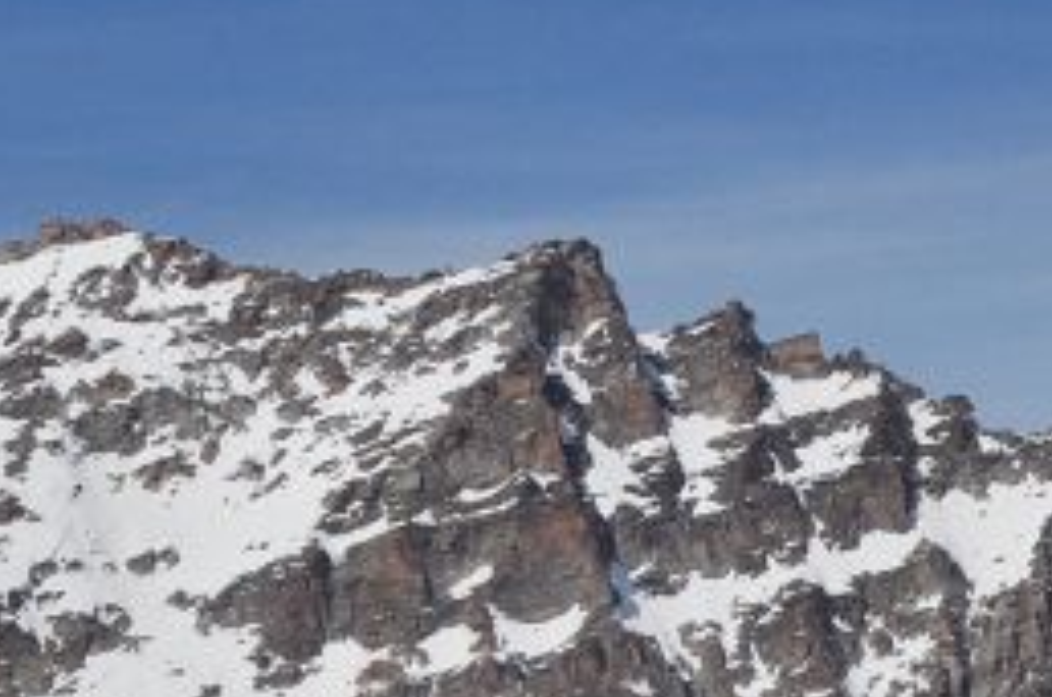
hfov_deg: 10.3
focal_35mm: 198
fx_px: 5775
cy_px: 1296
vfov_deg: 6.7
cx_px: 57
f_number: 14
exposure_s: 1/800
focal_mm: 34
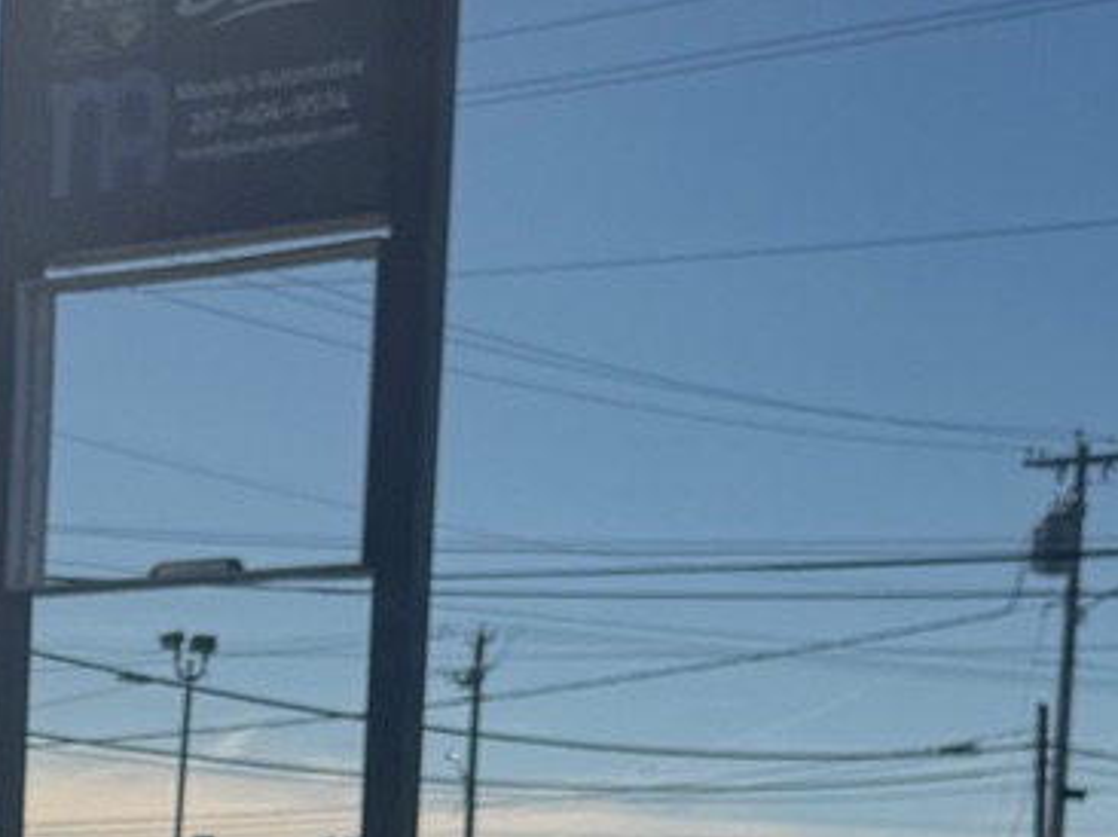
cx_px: -513
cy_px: 1485
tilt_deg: -5.2
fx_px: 4067
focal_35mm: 126
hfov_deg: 14.7
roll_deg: -1.5
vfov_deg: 11.0
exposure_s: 1/14286
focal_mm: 6.76
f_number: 1.78
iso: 80
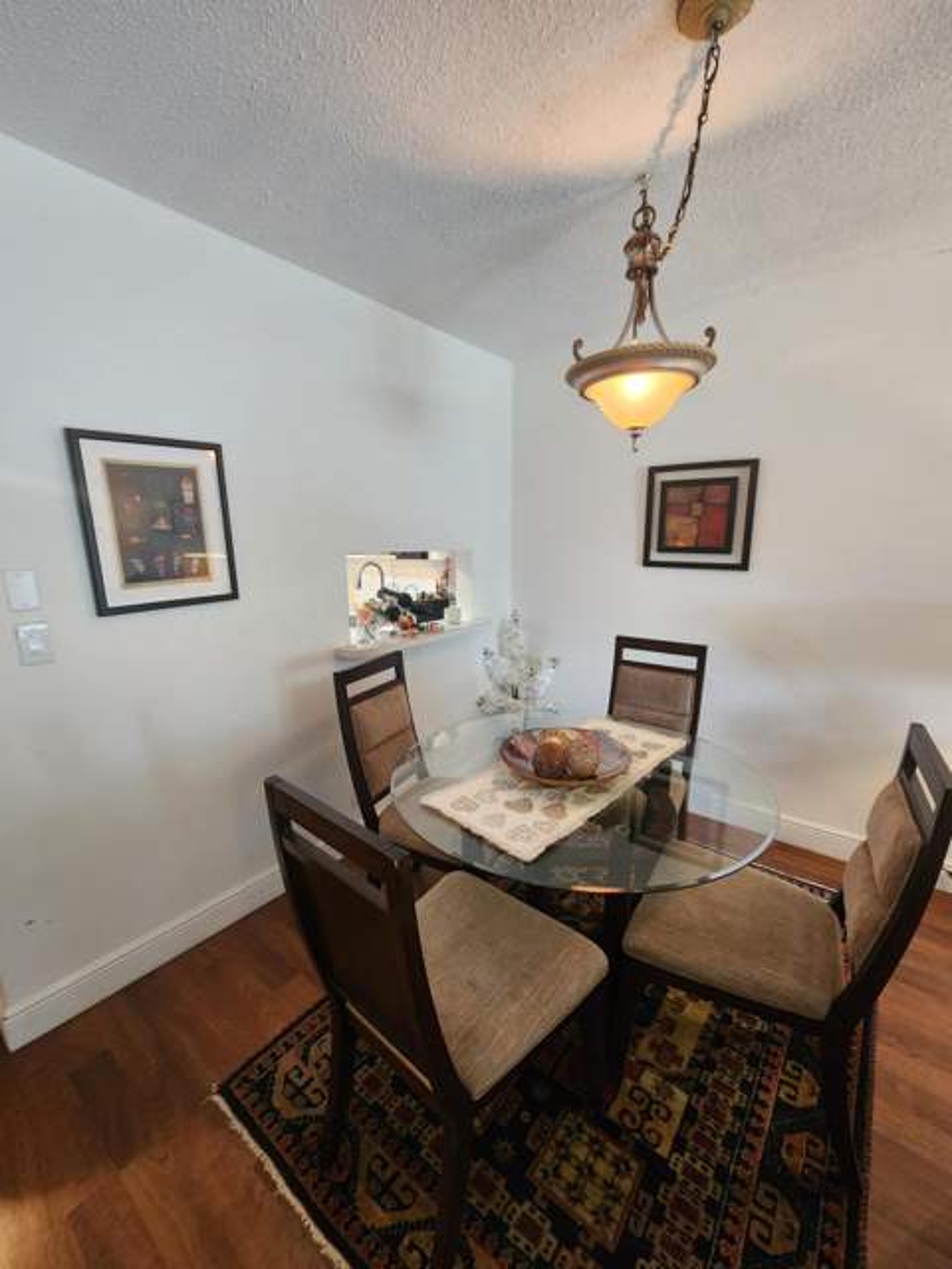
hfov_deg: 89.9
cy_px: 634
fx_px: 477
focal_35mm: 13
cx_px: 476
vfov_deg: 106.2
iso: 320
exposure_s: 1/30
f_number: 2.2
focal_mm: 2.2
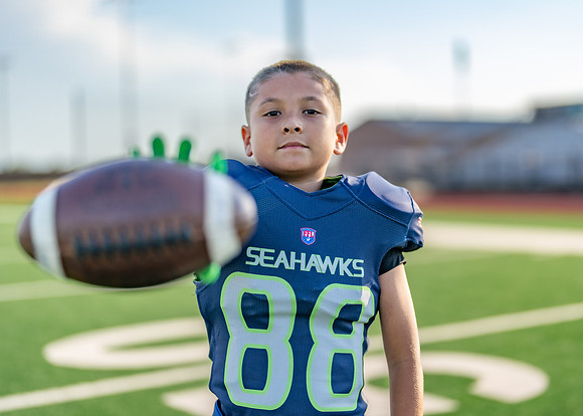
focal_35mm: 59
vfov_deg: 24.2
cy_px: 190
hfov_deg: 33.5
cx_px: 319
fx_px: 969
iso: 100
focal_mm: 50
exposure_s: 1/4000
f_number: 1.2
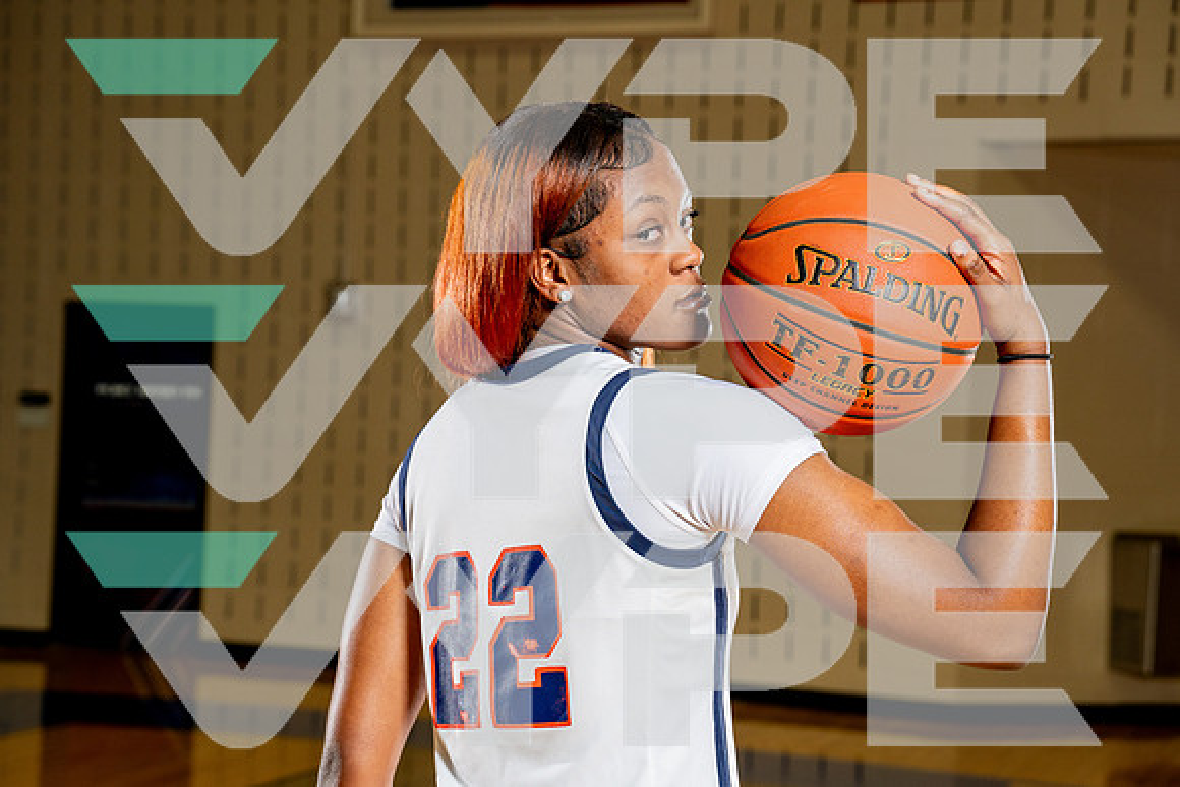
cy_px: 394
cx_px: 590
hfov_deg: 28.8
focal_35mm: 70
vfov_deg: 19.5
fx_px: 2295
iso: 400
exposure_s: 1/250
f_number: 5.6
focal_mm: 70
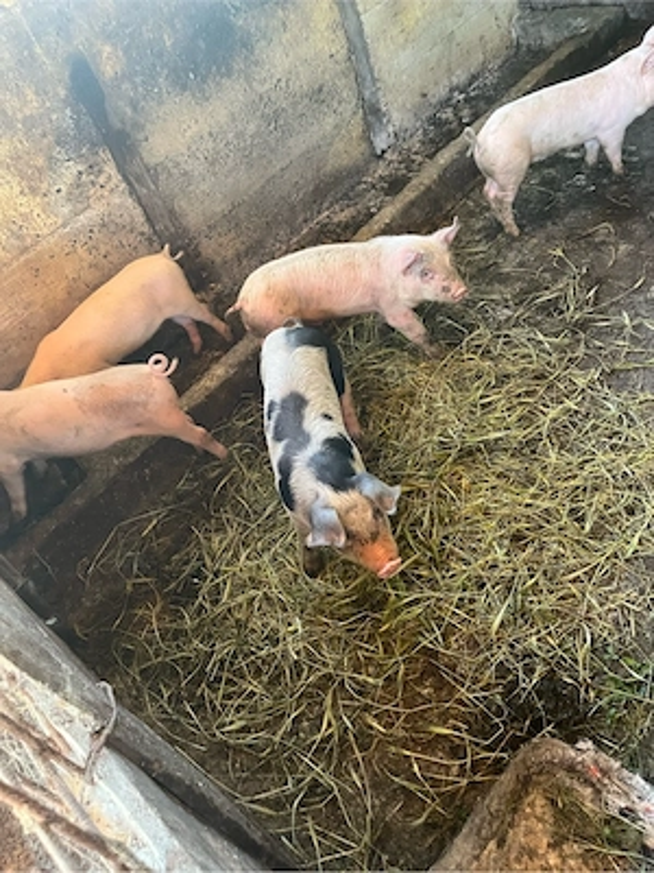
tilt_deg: -44.6
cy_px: 436
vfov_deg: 67.3
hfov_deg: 53.1
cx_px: 327
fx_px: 655
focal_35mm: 26
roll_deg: +22.2
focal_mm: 5.1
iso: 500
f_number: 1.6
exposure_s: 1/60
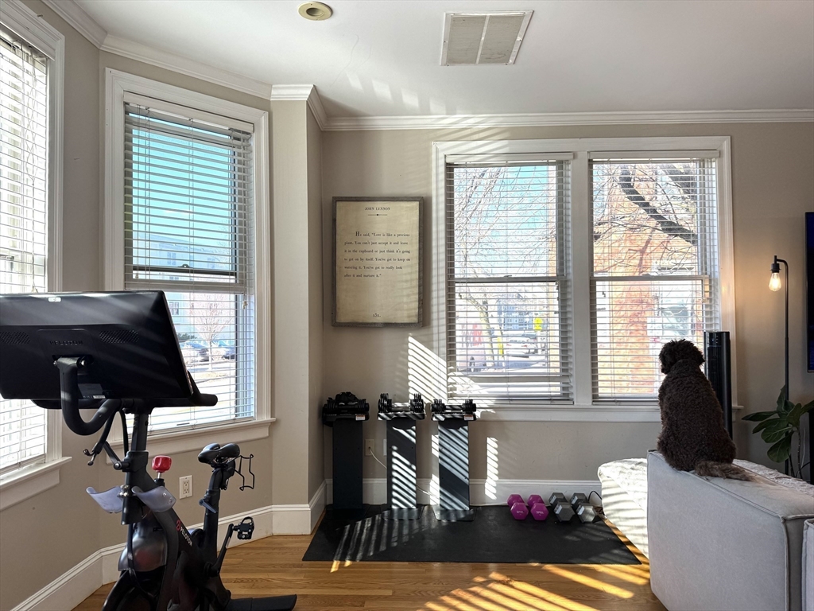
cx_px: 407
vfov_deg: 56.8
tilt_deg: +0.8
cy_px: 306
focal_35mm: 24
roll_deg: +0.5
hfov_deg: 71.6
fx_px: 564
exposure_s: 1/439
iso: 80
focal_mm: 6.76
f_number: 1.78
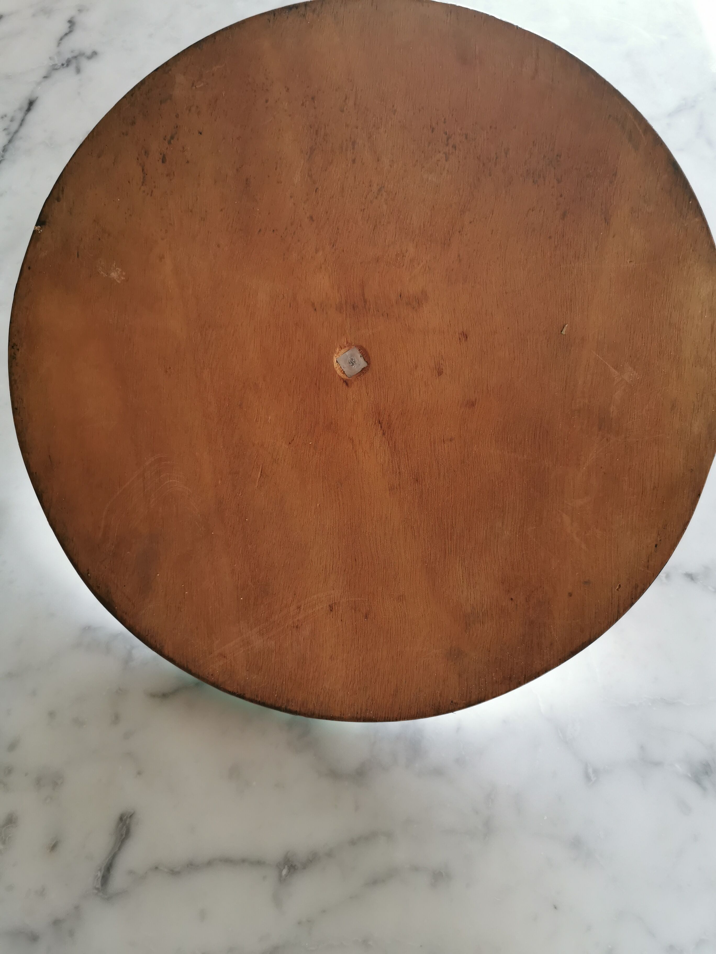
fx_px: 745
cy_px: 477
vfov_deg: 65.3
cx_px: 358
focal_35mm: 27
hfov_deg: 51.4
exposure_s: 1/100
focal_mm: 5.56
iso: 125
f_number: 1.6
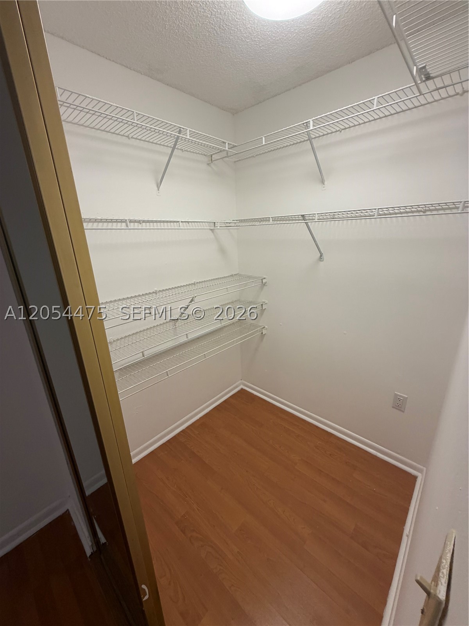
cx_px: 234
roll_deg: +2.1
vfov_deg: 102.1
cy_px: 313
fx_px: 253
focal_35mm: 14
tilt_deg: -17.6
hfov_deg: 85.7
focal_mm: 2.22
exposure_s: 1/120
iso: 200
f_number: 2.2
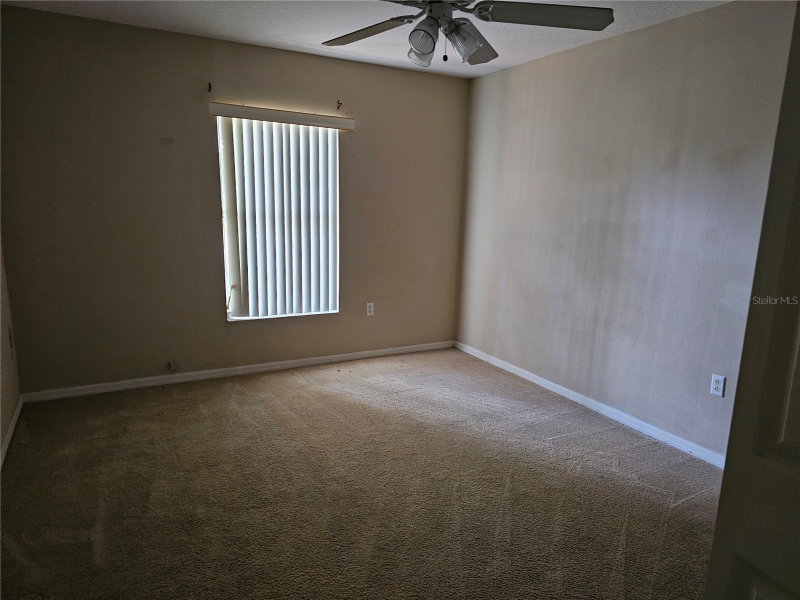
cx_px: 400
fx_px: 532
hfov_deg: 73.9
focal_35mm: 23
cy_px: 300
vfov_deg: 58.9
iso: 500
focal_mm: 6.3
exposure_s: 1/30
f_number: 1.7
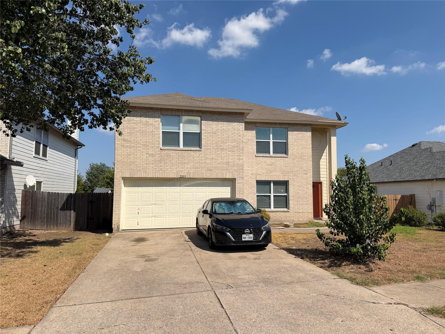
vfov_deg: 56.8
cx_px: 222
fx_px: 309
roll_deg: +0.4
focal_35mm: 24
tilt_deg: +4.8
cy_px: 167
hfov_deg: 71.6
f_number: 1.78
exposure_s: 1/6711
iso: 80
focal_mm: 6.76
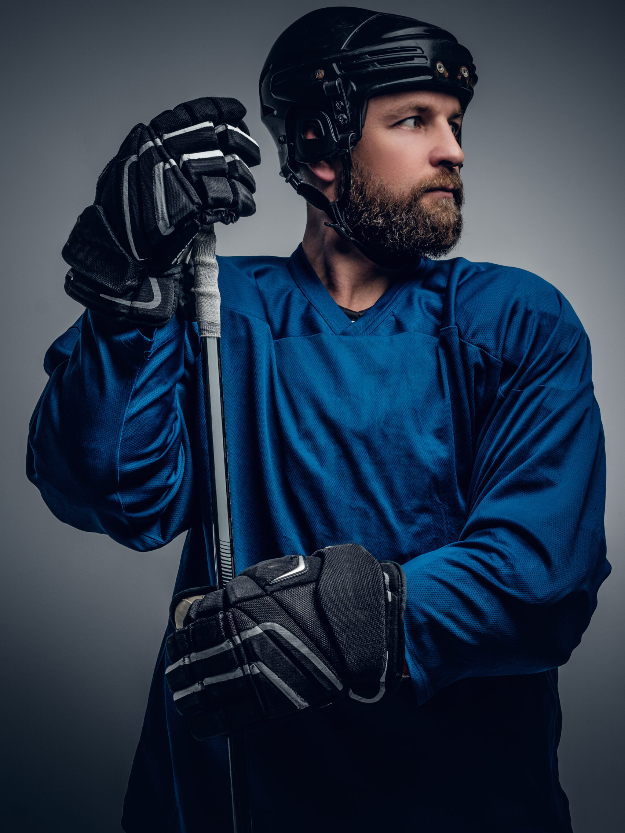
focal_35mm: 91
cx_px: 312
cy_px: 429
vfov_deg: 21.5
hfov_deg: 16.2
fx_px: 2191
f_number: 11
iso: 200
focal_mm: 56
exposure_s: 1/180
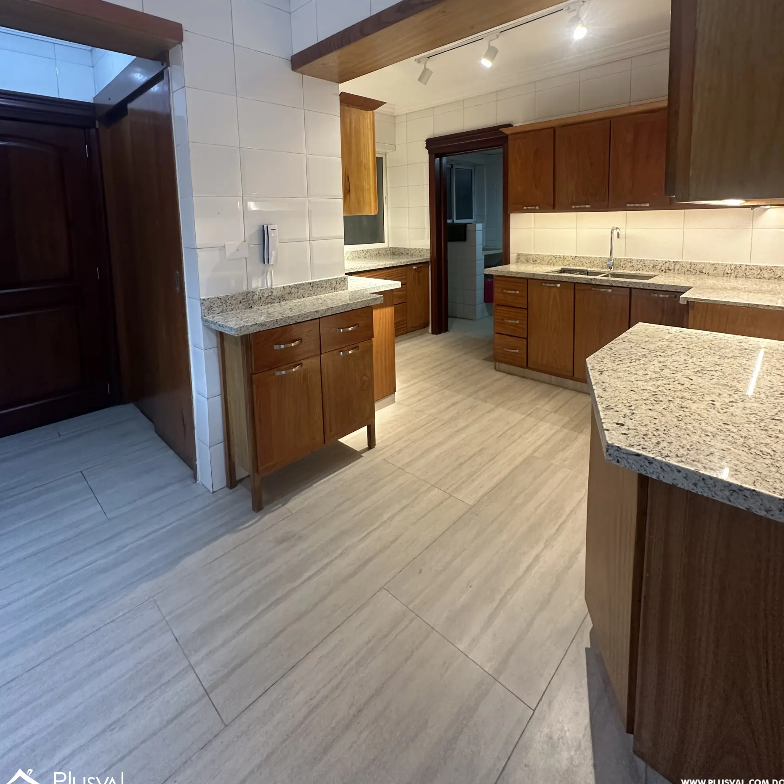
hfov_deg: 84.0
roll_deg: +0.6
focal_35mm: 17
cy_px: 261
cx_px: 398
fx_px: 436
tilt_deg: -4.5
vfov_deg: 81.2
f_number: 2.2
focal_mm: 2.22
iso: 200
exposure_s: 1/60
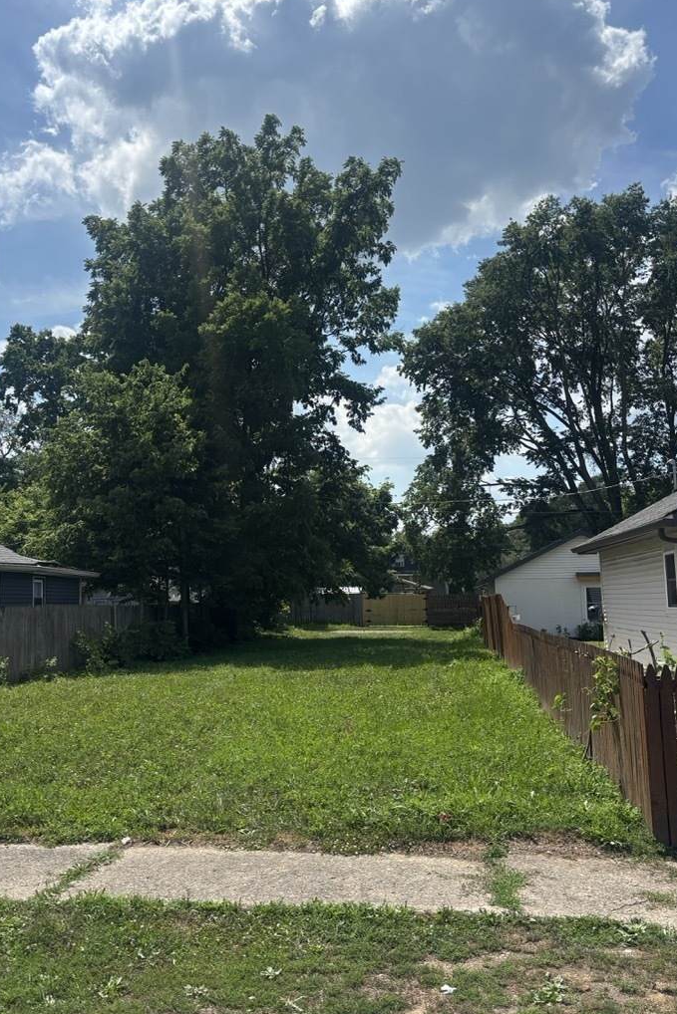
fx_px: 959
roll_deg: +0.5
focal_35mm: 34
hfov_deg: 38.8
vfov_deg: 55.8
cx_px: 293
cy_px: 480
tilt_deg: +8.8
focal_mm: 5.96
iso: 50
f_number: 1.6
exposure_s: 1/5618
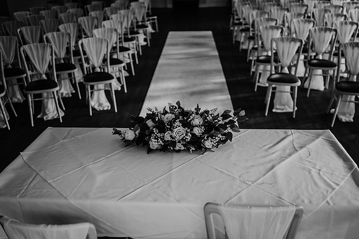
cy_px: 120
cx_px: 180
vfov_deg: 37.8
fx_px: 349
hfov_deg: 54.5
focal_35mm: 35
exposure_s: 1/320
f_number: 1.8
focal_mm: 35
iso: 100
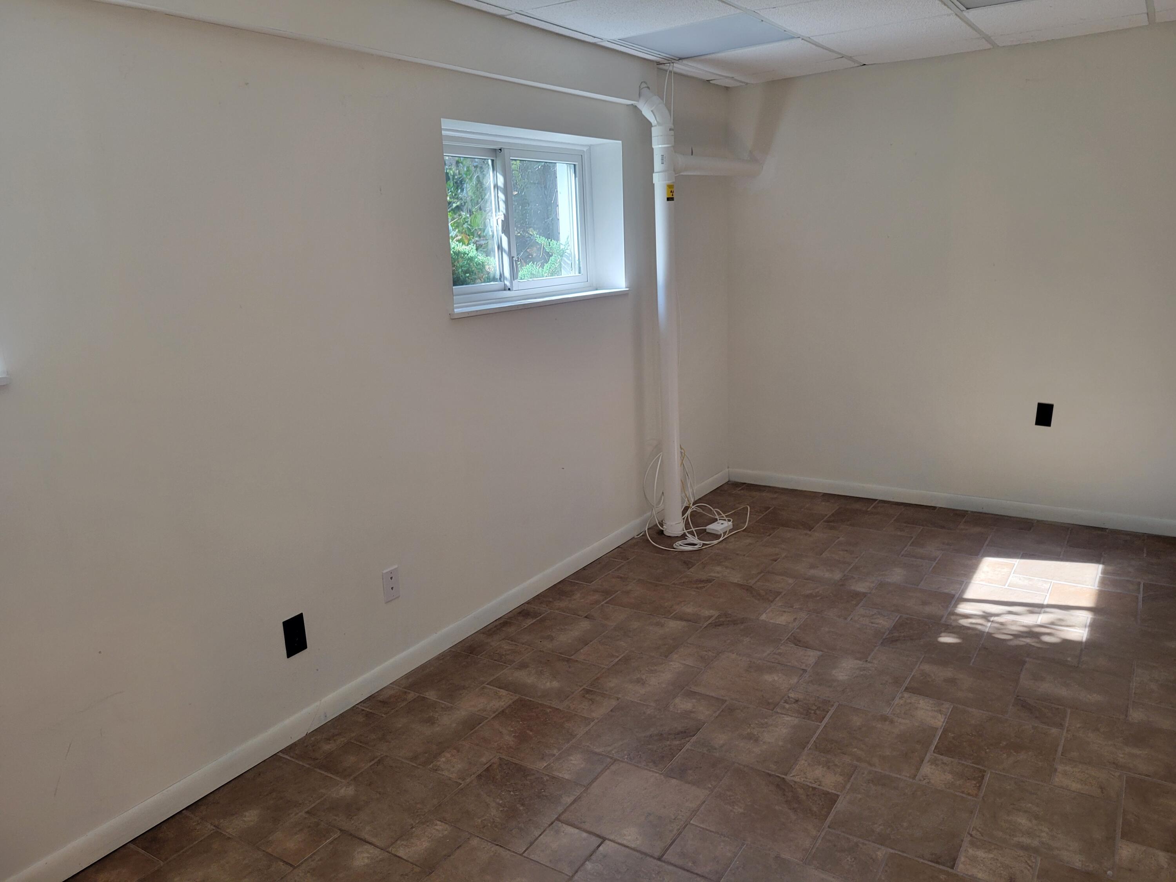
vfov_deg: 53.1
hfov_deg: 67.3
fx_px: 883
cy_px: 441
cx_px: 588
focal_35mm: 26
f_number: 1.8
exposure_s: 1/120
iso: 160
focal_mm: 5.4
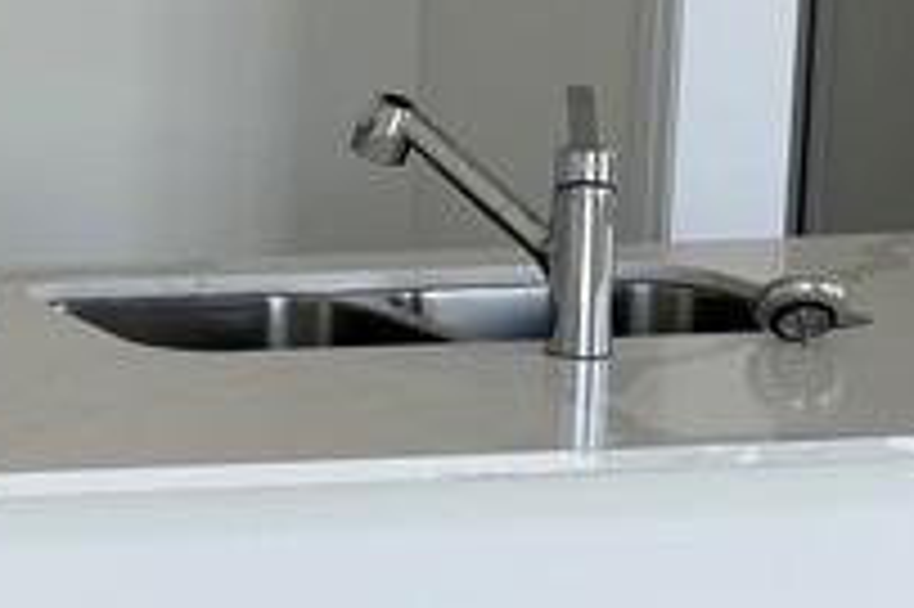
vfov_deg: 10.9
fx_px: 3196
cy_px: 194
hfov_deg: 14.6
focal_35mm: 126
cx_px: -639
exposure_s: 1/567
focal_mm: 6.76
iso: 80
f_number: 1.78
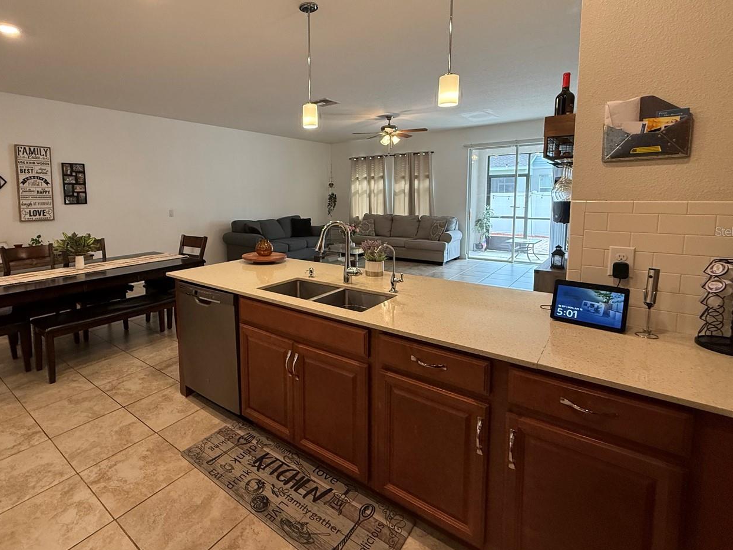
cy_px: 231
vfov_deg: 71.1
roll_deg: +1.0
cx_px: 299
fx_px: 381
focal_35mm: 18
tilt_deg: -4.4
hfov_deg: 86.8
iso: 250
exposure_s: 1/120
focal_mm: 2.22
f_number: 2.2
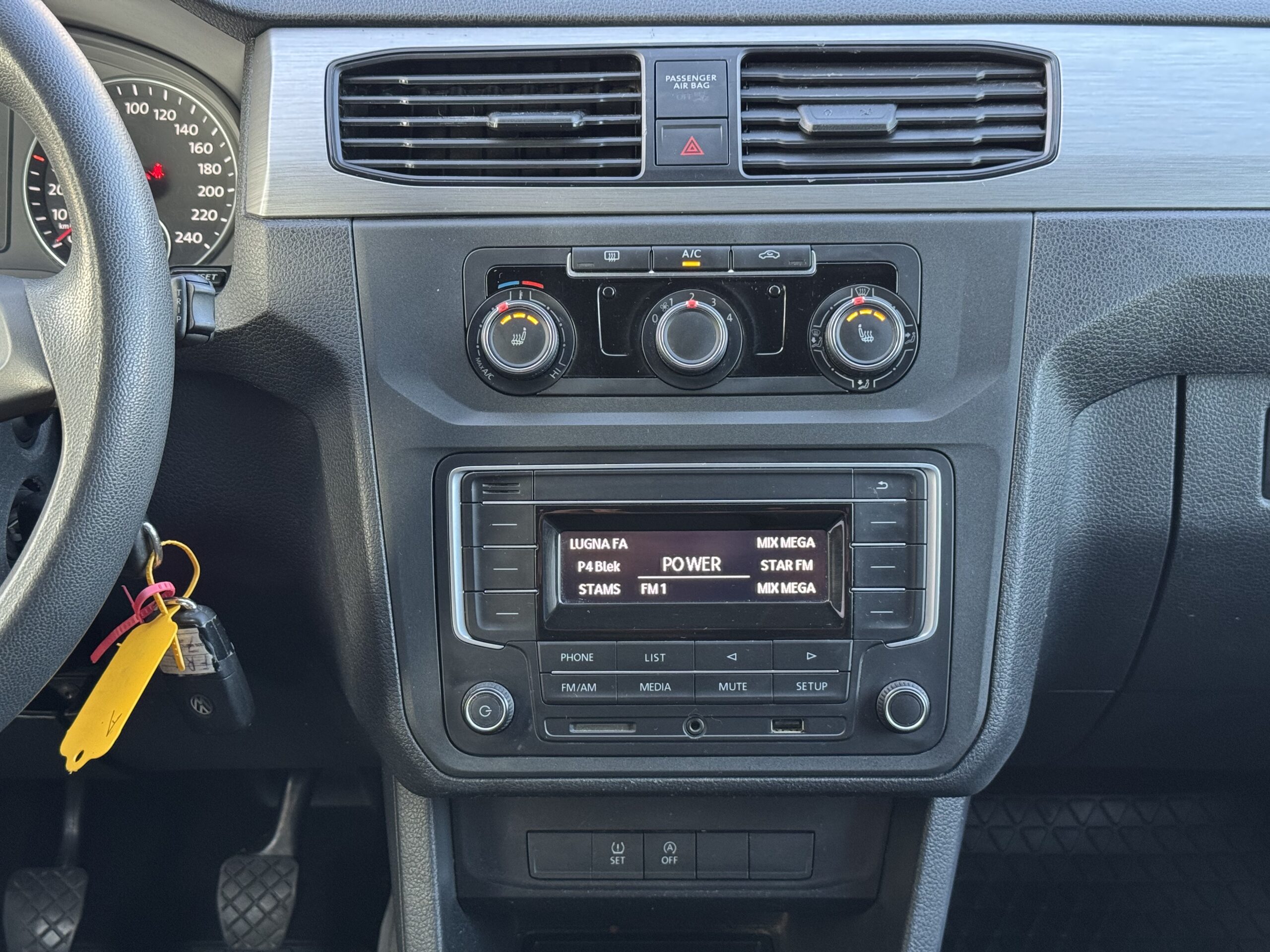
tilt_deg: -26.8
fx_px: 1761
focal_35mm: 48
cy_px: 476
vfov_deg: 30.3
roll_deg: +0.7
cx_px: 635
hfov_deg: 39.7
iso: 250
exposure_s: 1/55
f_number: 1.78
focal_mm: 6.76
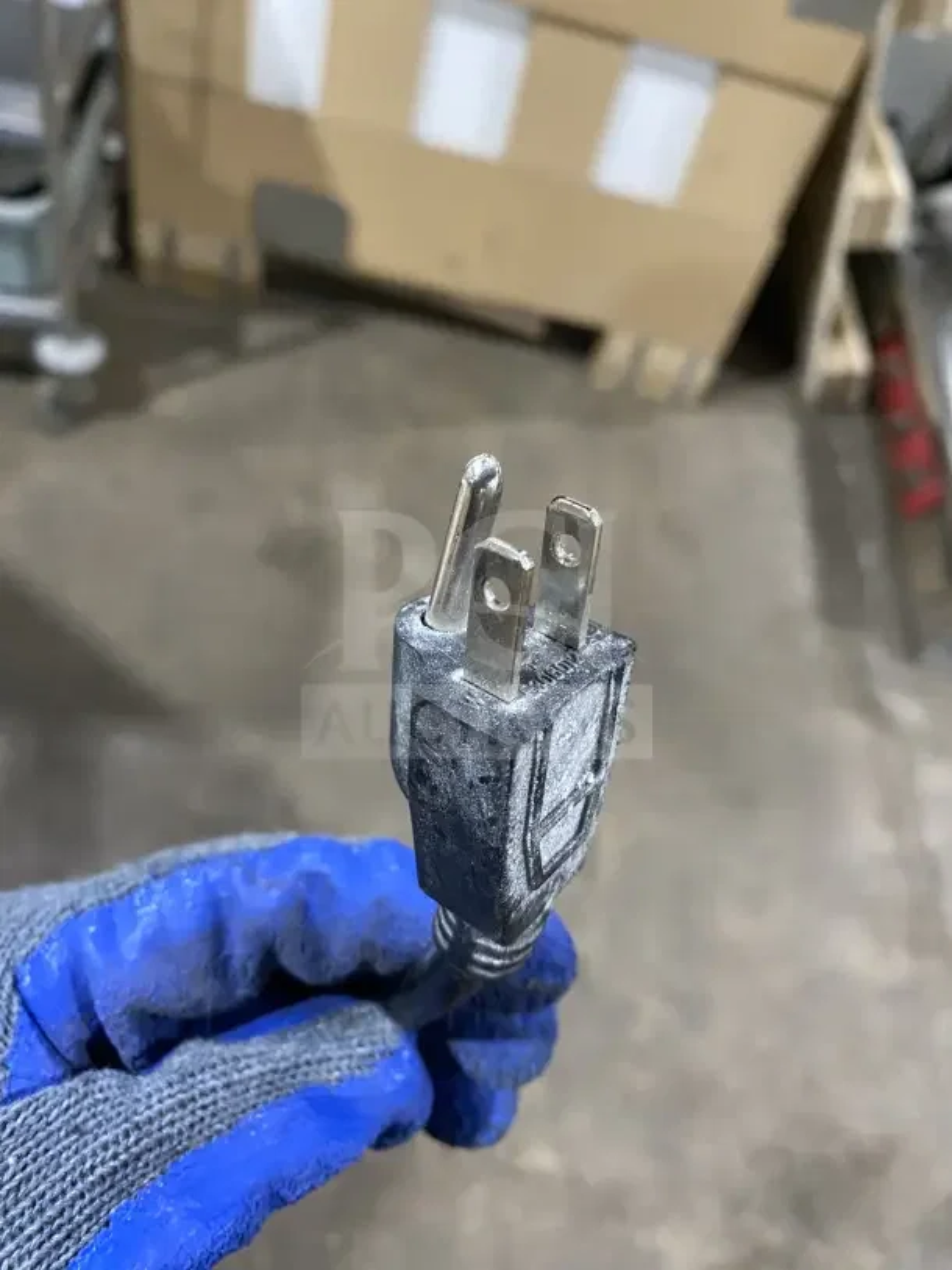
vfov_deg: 69.4
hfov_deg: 54.9
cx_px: 476
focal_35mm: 25
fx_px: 916
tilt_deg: -48.2
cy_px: 635
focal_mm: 4.25
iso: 320
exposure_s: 1/60
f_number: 1.8
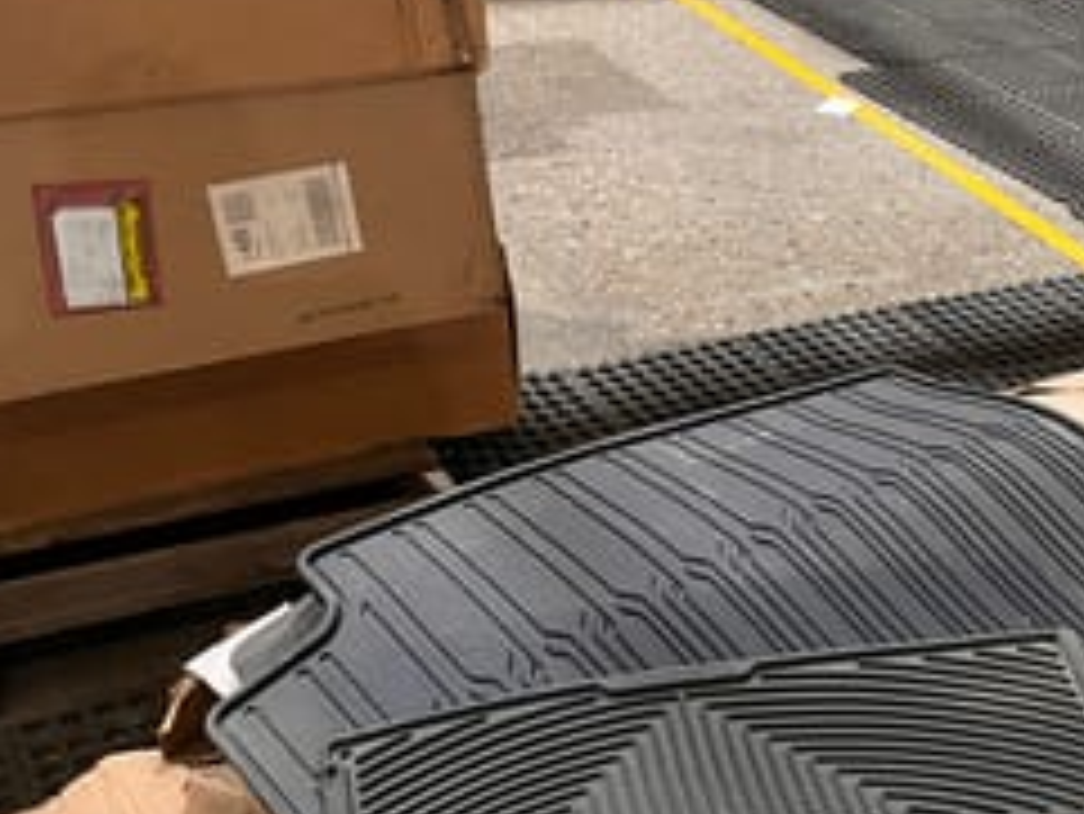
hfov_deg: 33.9
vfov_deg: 26.3
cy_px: 704
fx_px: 1692
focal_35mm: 54
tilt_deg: -33.5
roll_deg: -4.3
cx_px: 940
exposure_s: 1/50
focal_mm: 5.1
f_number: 1.6
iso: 125
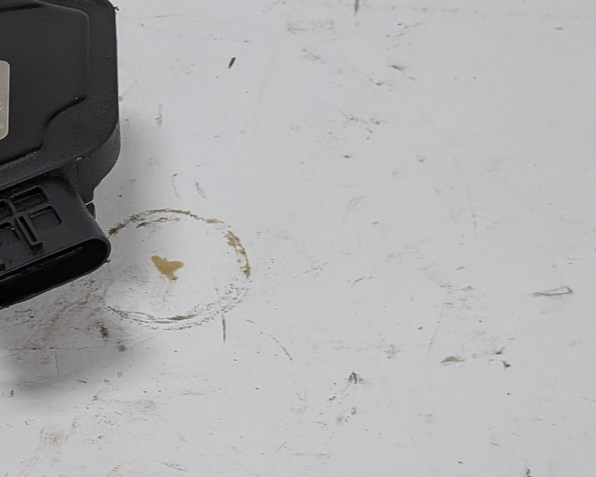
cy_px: 274
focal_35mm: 77
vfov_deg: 19.9
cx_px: -95
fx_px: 1358
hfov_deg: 23.0
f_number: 1.7
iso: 42
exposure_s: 1/557
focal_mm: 4.53
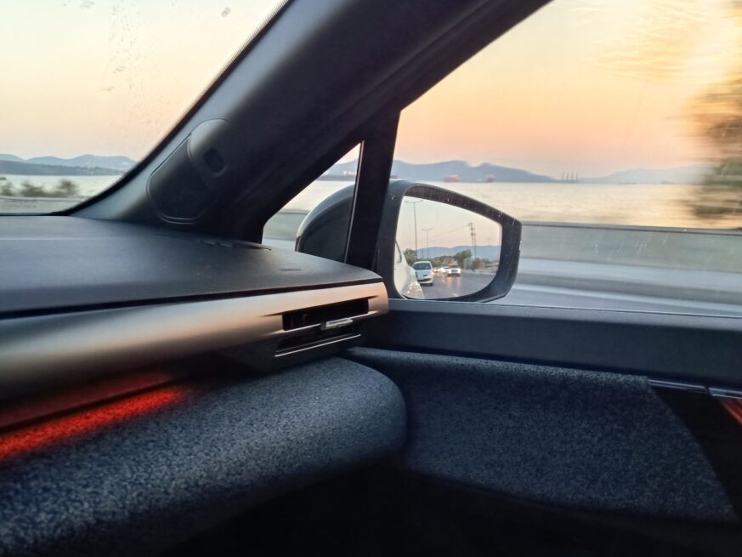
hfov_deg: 55.2
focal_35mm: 33
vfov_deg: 42.4
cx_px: 320
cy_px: 372
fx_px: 707
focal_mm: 5.24
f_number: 1.7
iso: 450
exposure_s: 1/50
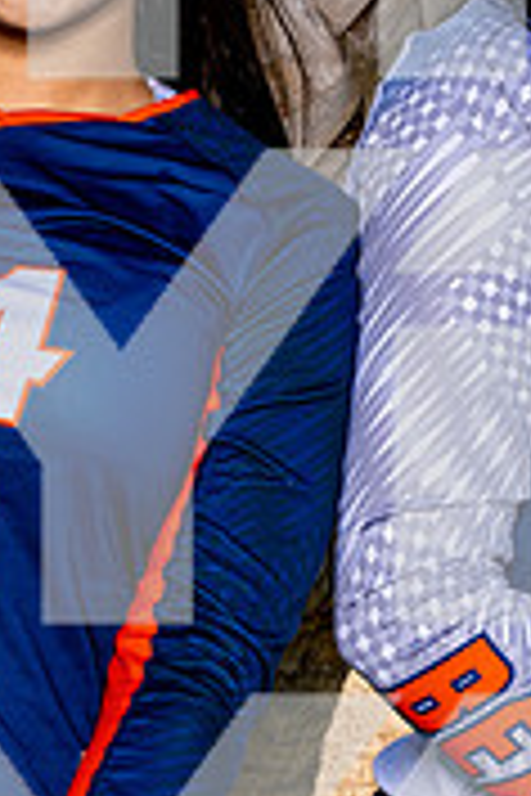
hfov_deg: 10.5
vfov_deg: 15.6
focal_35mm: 131
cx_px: 306
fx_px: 2898
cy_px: 389
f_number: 10
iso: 100
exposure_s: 1/250
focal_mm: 40
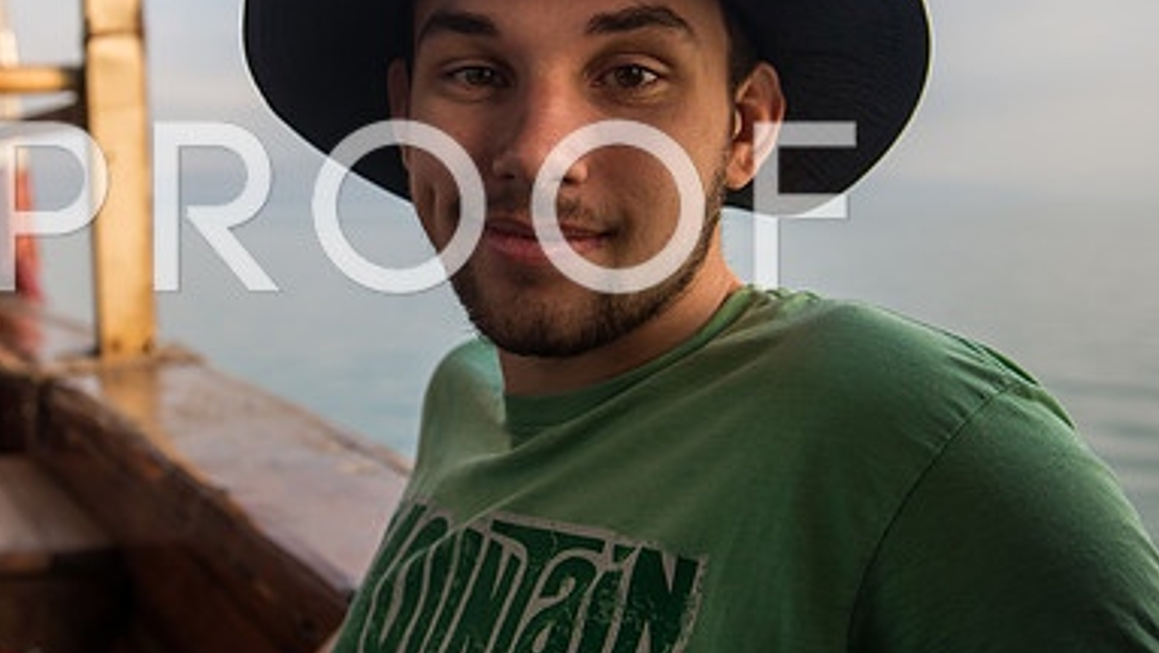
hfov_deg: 44.1
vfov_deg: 25.8
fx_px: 1415
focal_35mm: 46
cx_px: 424
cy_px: 207
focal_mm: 29
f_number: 2.8
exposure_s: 1/320
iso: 100
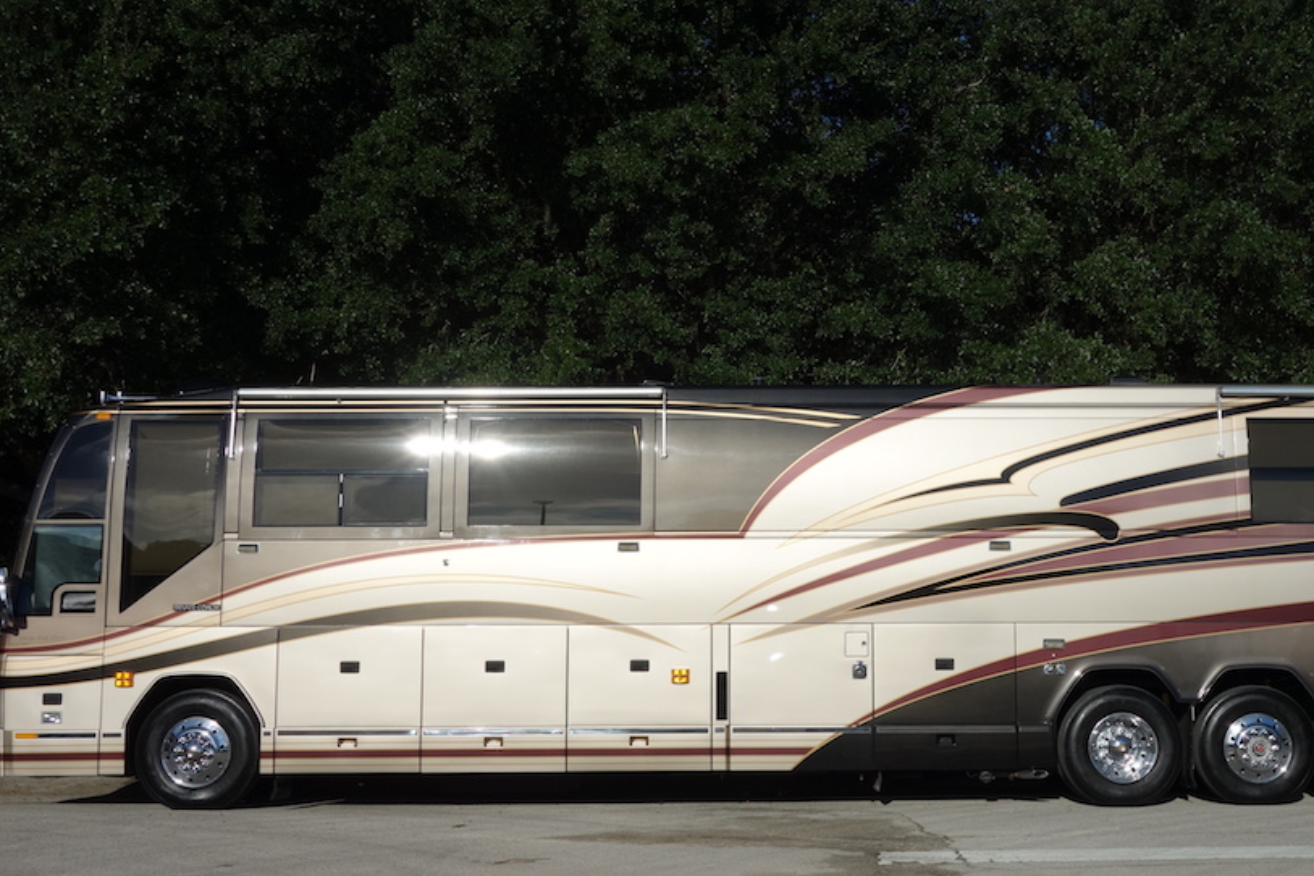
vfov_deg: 29.2
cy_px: 484
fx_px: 1679
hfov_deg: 42.5
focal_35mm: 46
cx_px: 813
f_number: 7.1
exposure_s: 1/800
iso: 125
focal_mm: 12.48
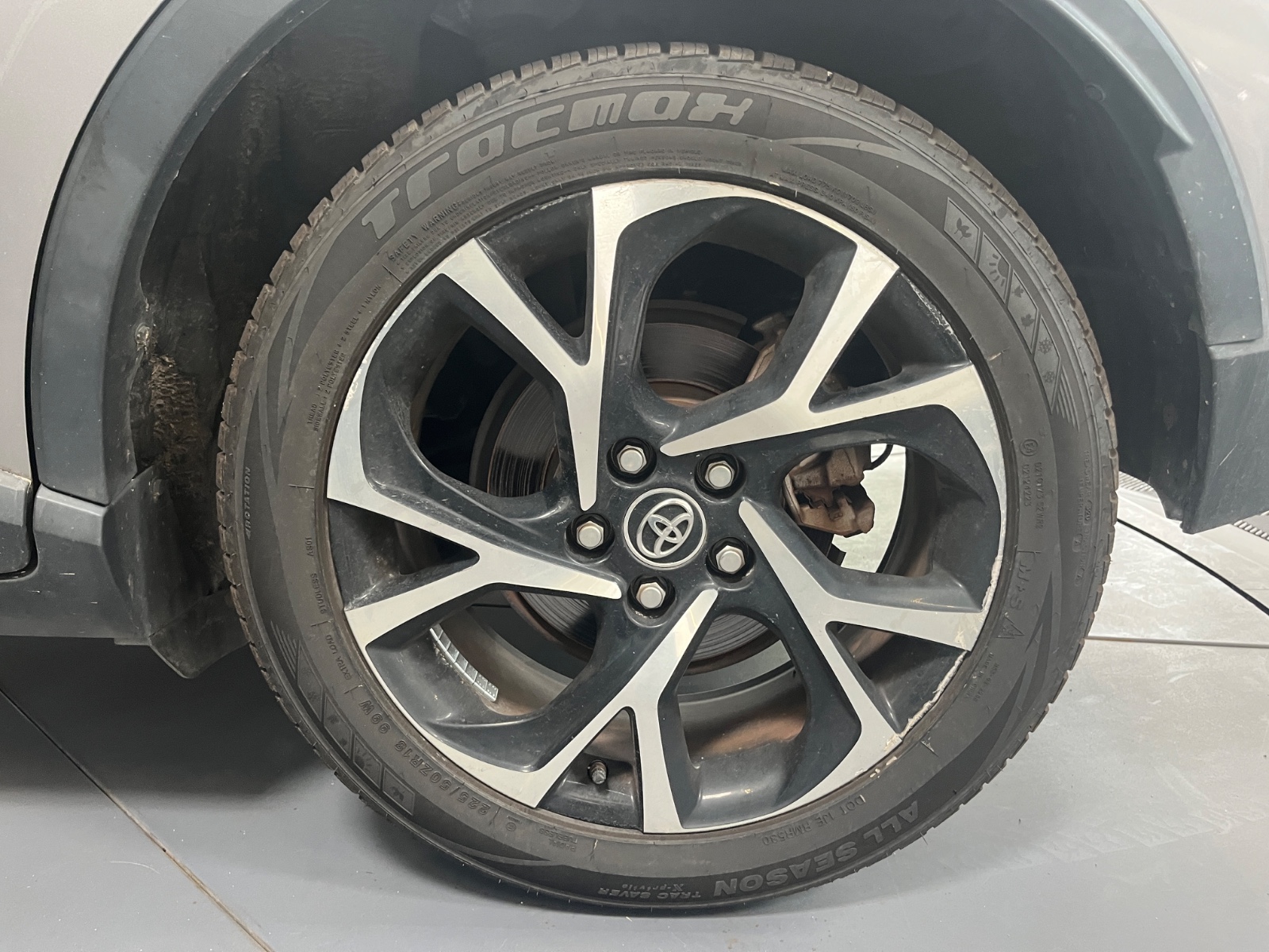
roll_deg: +1.1
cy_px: 476
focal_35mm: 26
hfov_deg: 67.3
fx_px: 953
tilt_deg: -14.1
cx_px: 634
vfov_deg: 53.1
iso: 320
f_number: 1.6
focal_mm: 5.1
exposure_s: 1/50
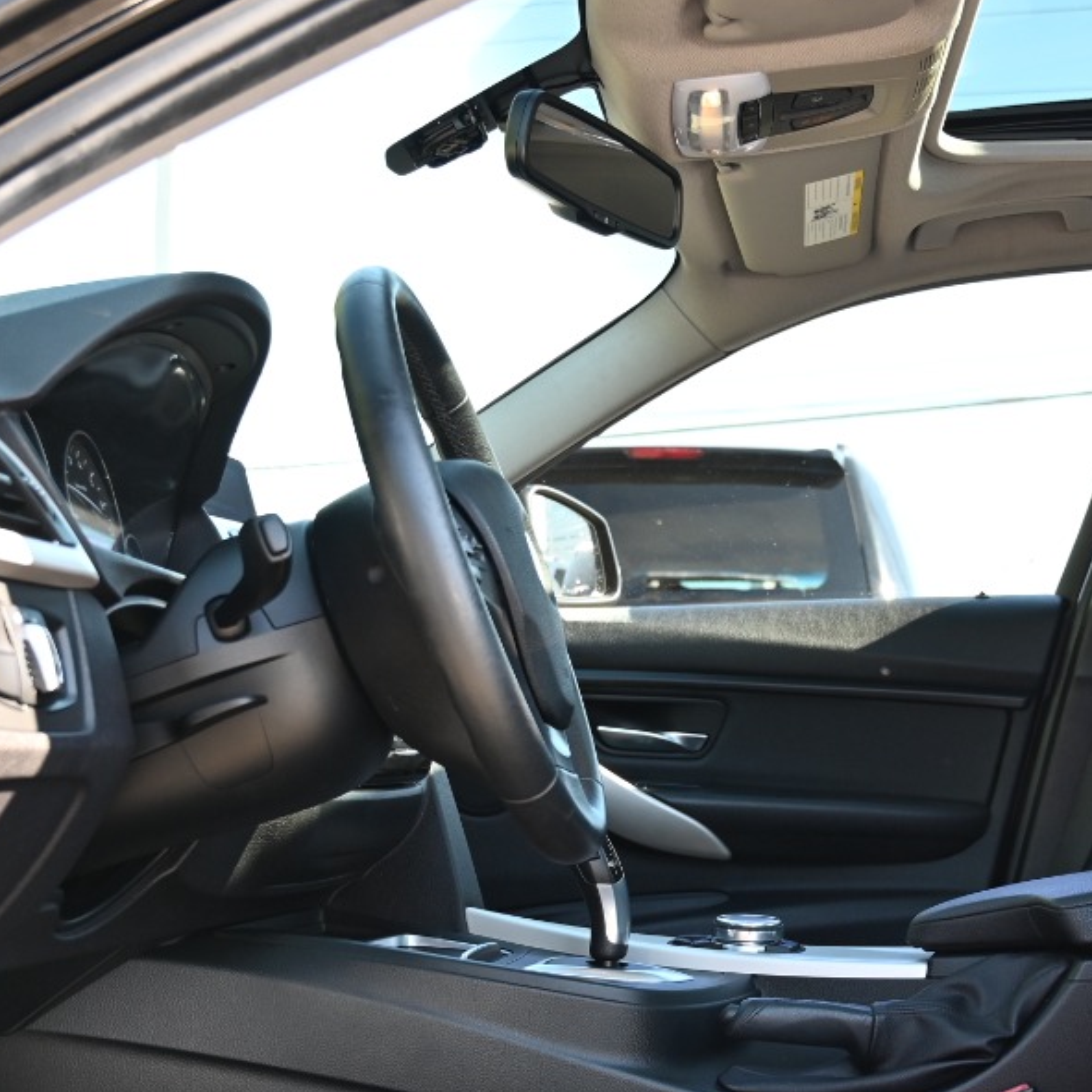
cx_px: 710
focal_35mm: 56
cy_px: 750
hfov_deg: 30.4
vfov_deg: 30.3
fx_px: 1999
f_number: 4
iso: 400
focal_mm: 24
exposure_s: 1/200
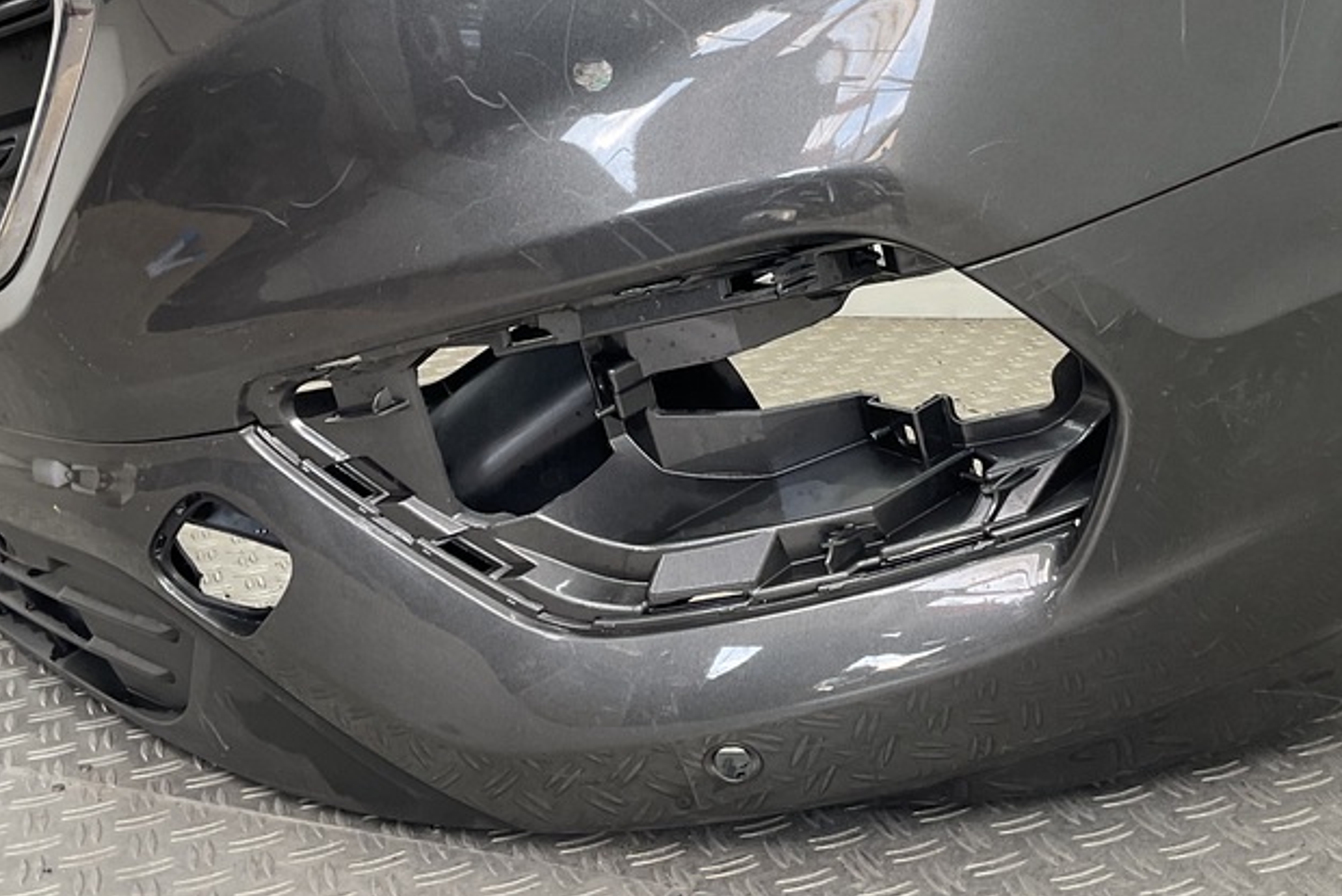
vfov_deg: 27.2
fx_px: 1827
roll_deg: +4.1
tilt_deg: -8.8
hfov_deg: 40.3
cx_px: 708
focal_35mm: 49
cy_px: 221
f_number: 1.8
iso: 32
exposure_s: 1/100
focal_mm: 3
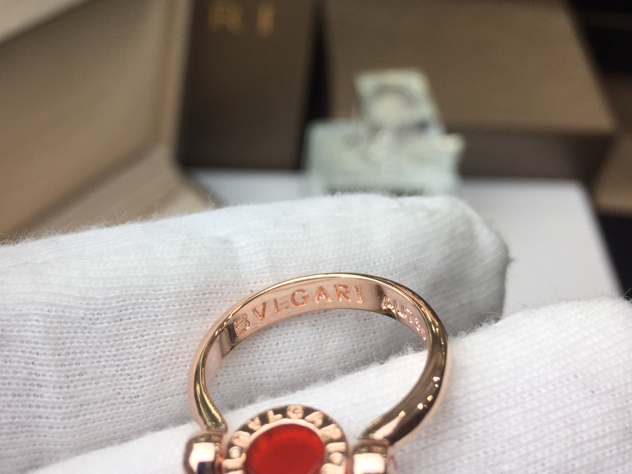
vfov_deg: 48.2
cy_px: 237
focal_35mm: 29
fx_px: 529
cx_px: 316
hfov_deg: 61.7
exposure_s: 1/100
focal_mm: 4.15
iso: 32
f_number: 2.2
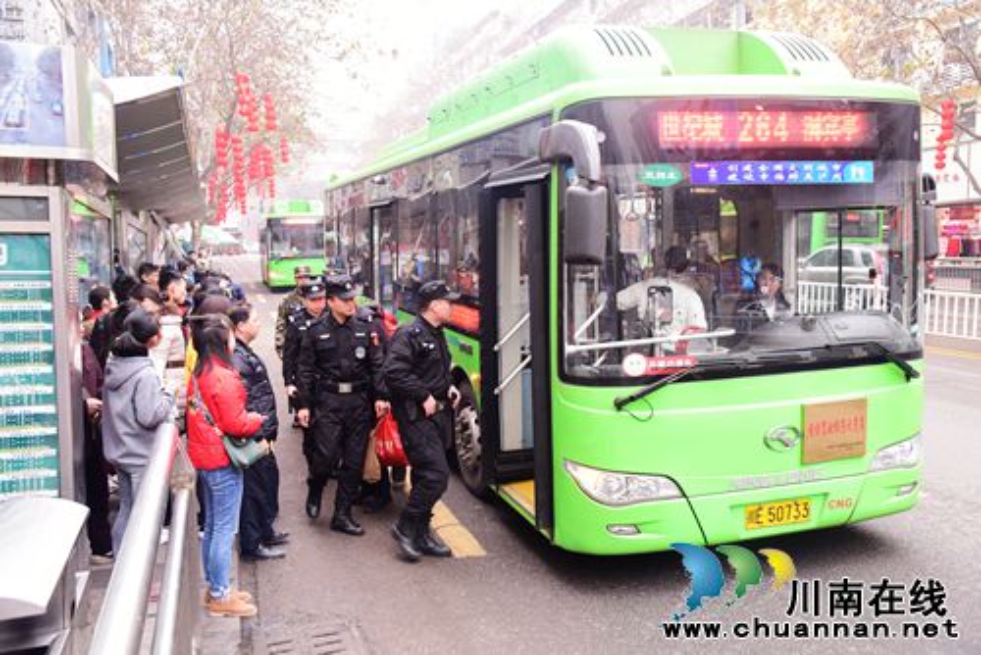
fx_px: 872
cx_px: 490
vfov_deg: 41.2
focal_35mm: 32
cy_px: 328
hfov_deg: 58.7
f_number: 5
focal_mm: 32
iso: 1000
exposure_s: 1/100
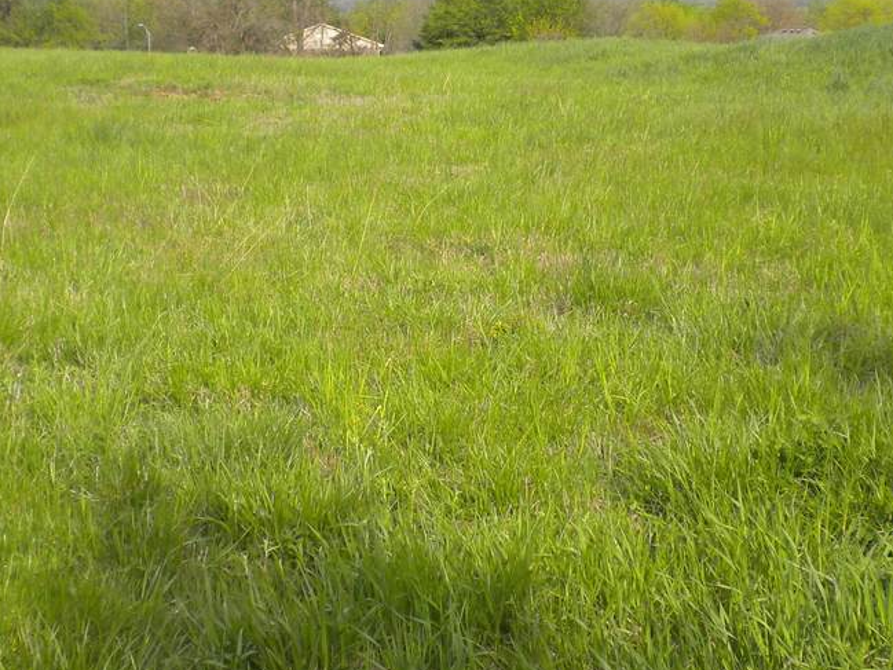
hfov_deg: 28.2
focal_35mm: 69
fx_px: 1780
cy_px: 271
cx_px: 473
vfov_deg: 21.3
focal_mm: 6.3
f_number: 4.6
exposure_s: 1/287
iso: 80
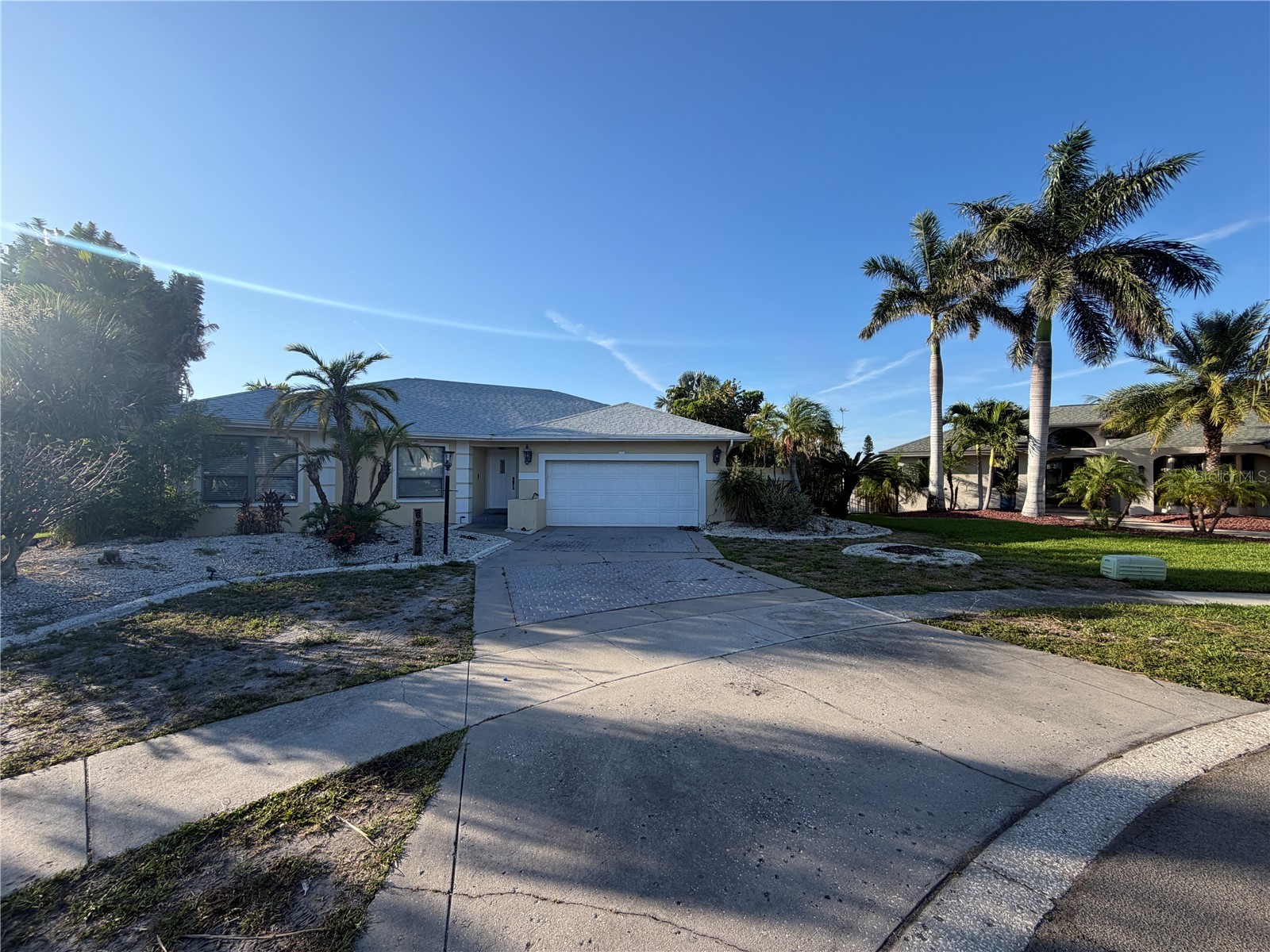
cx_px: 635
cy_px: 476
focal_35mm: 14
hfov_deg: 102.1
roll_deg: +0.0
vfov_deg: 85.7
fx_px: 514
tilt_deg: +0.7
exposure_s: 1/770
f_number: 2.2
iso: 32
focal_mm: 2.22
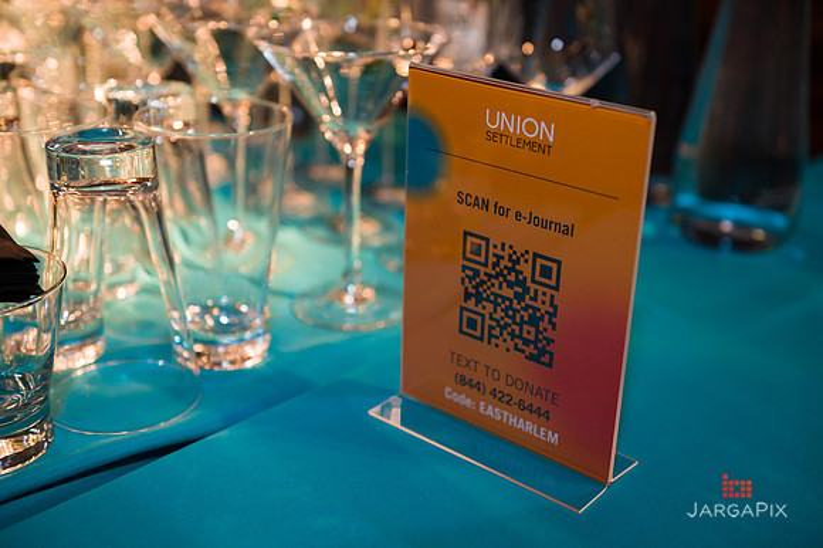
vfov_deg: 29.8
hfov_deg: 43.6
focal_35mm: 45
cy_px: 274
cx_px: 412
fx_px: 1028
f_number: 4
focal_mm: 45
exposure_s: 1/125
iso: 1600
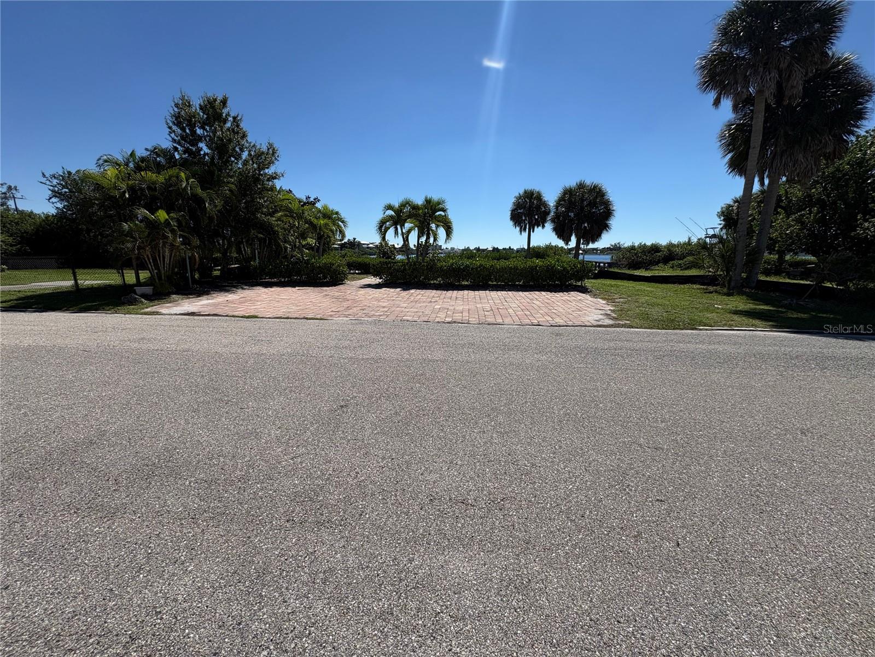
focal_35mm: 14
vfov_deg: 85.7
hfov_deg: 102.1
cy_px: 328
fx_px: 354
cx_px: 438
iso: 50
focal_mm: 2.22
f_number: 2.2
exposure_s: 1/3546
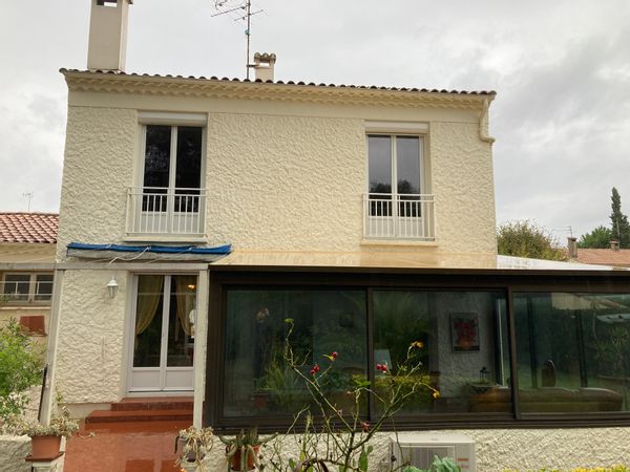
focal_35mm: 28
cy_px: 236
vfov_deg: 49.7
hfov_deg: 63.4
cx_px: 315
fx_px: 510
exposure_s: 1/193
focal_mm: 3.99
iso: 20
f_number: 1.8
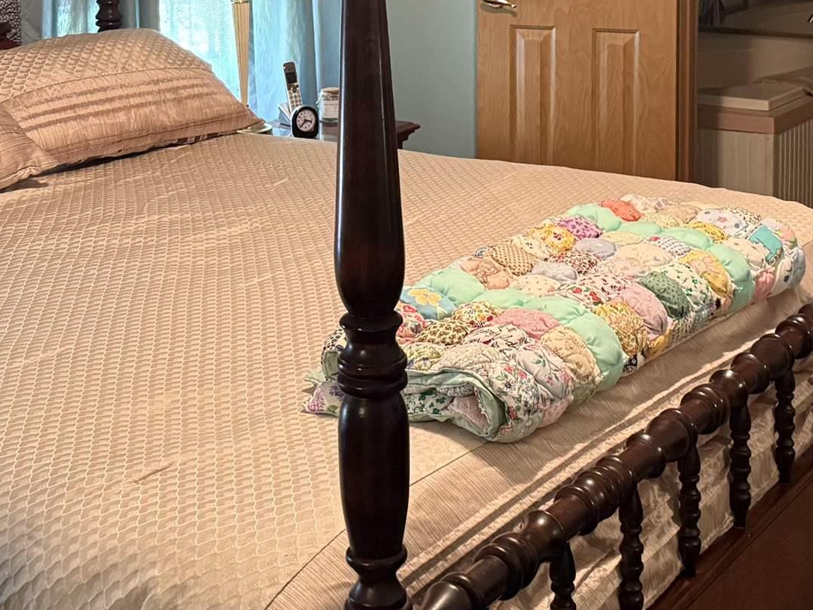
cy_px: -20
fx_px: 1597
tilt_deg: -5.0
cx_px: 458
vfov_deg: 20.8
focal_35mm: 68
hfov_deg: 28.5
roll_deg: +0.3
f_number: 1.78
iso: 640
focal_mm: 6.76
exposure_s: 1/60
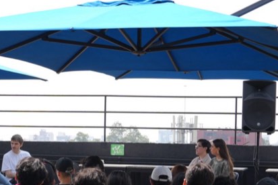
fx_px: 864
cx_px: 5
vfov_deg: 12.1
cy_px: 193
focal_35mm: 112
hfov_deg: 17.9
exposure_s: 1/400
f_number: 4.5
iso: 100
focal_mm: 28
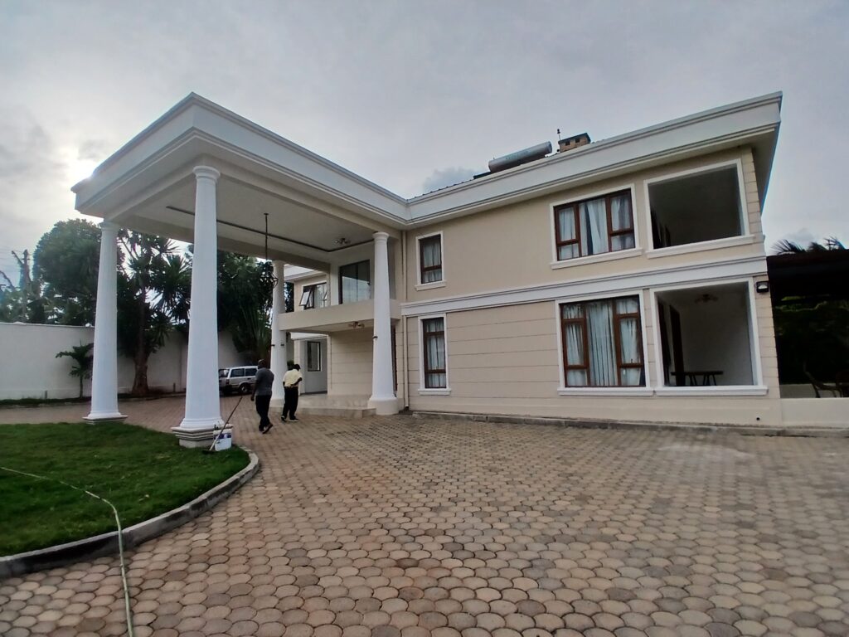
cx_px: 424
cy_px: 318
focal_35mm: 17
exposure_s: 1/1362
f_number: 2.2
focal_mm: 1.4
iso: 50
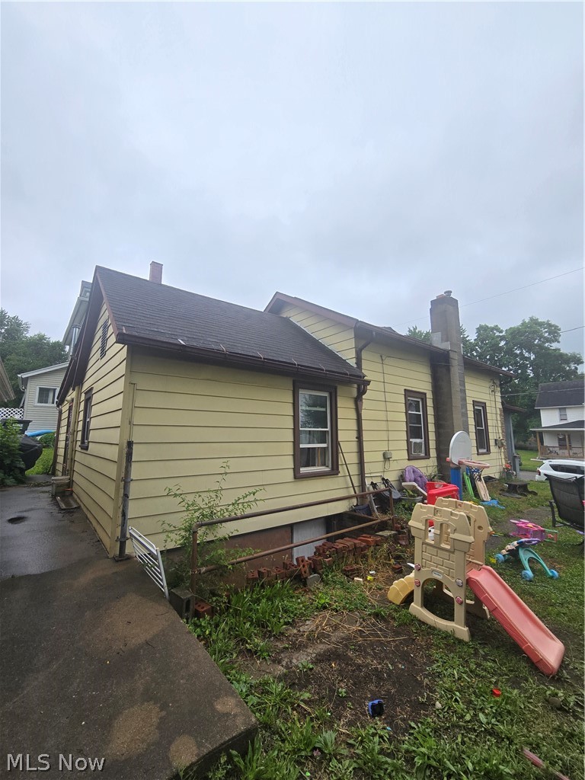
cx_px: 292
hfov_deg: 89.9
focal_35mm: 13
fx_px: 293
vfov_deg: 106.2
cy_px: 390
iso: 50
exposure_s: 1/1538
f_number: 2.2
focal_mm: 2.2
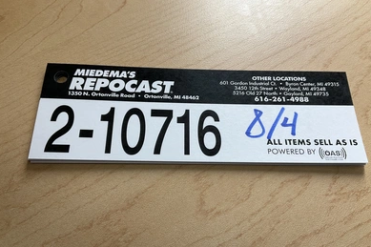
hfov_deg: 60.3
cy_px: 139
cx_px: 187
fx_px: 319
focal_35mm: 31
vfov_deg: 42.2
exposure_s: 1/122
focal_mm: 3
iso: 25
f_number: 1.8
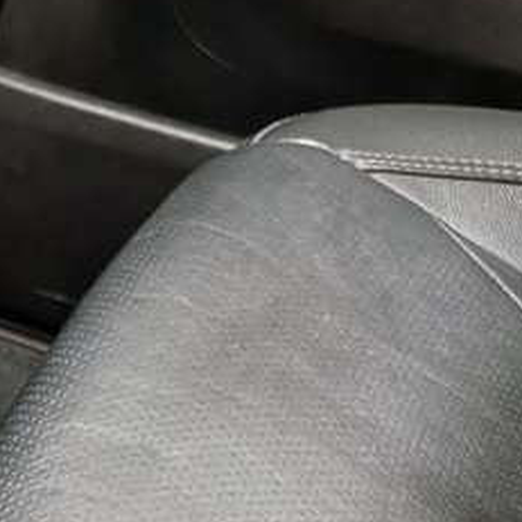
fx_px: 1604
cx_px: -621
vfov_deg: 16.5
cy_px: 836
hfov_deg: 14.3
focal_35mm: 94
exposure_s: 1/120
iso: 49
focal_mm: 4.53
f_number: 1.7
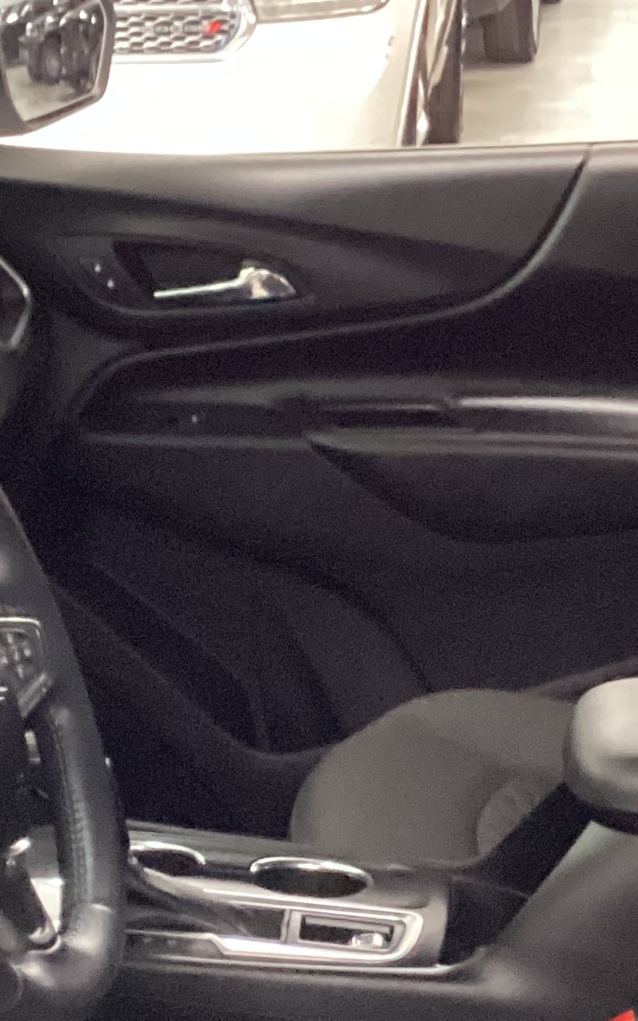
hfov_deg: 13.6
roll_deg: -1.2
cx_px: 308
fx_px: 2671
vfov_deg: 21.4
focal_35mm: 96
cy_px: 795
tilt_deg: -24.1
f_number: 2.4
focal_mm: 3.3
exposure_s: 1/30
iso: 500
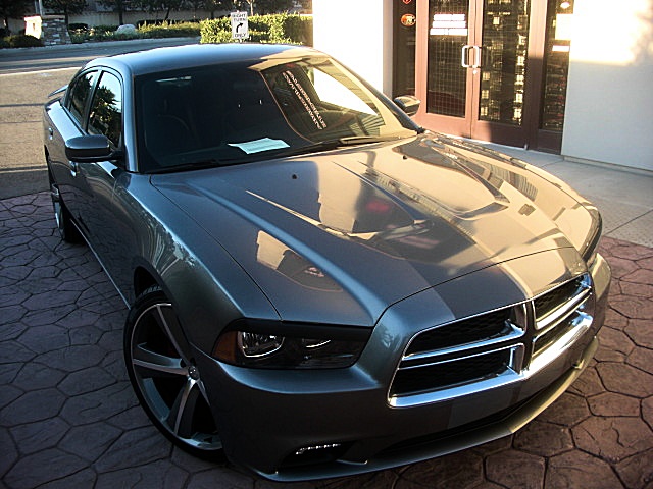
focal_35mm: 36
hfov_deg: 51.4
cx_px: 326
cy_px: 244
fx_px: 679
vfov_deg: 39.7
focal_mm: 6.3
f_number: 2.8
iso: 50
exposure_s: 1/100
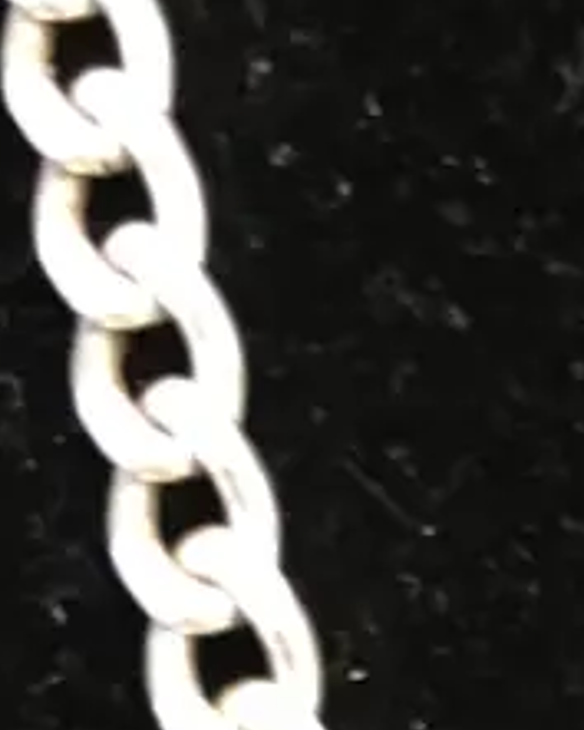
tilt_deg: -40.5
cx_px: 475
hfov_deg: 11.7
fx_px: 2828
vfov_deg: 13.3
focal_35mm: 131
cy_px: 1292
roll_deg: -1.2
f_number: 2.2
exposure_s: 1/8
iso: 125
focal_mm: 4.15
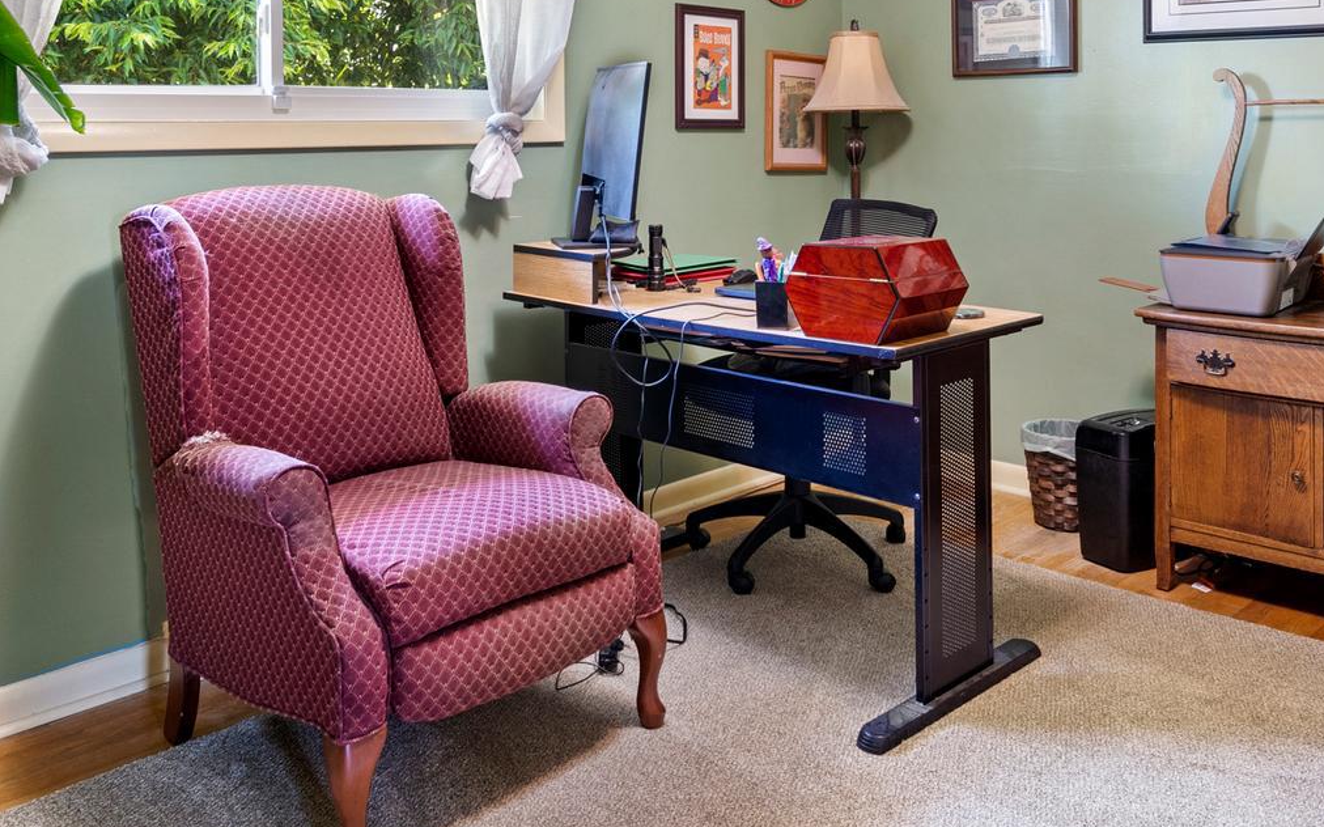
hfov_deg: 58.1
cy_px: 142
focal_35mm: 33
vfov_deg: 36.7
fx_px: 1190
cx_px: 710
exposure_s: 2.5
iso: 640
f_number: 8
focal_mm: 16
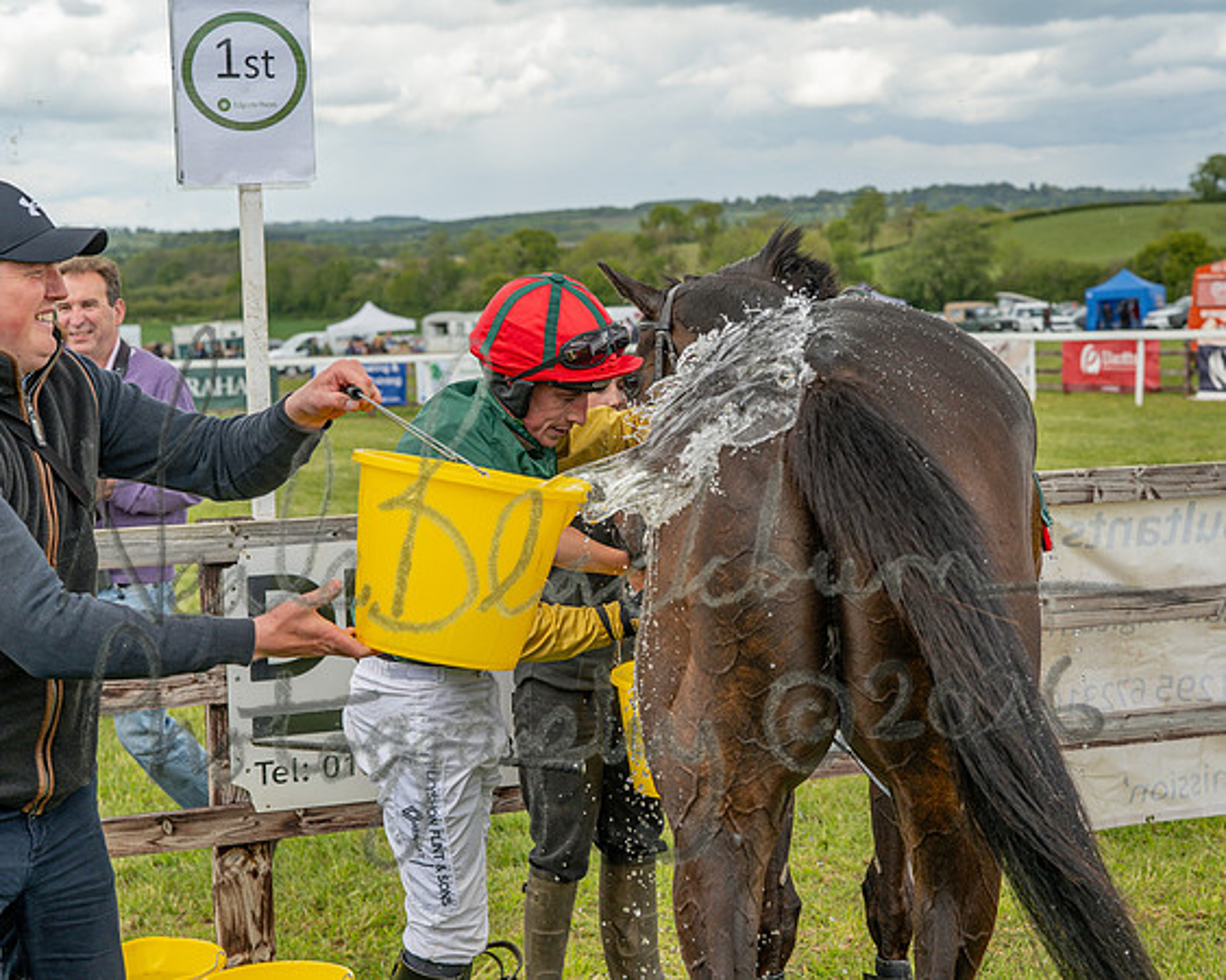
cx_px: 613
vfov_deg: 23.0
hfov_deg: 28.5
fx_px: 2410
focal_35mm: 66
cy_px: 490
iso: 400
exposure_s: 1/1100
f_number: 5
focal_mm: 59
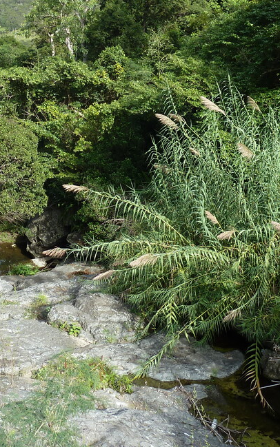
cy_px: 140
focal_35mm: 49
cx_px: 85
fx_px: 598
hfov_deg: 26.2
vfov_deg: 40.4
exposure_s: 1/125
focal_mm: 4.1
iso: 80
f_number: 4
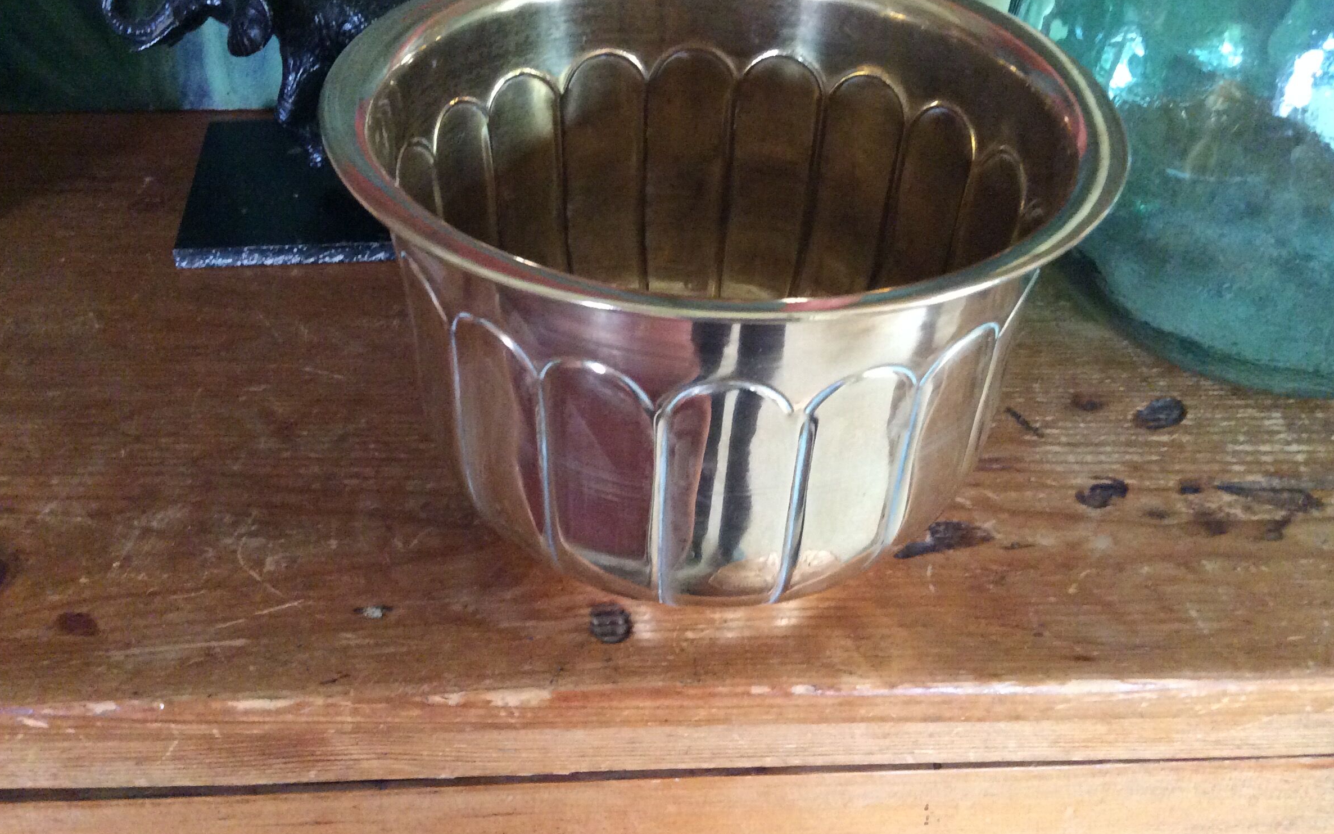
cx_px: 650
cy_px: 351
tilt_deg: -38.6
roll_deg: -0.7
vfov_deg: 34.4
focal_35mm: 37
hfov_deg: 52.7
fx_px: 1345
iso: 320
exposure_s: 1/25
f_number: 2.4
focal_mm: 3.3
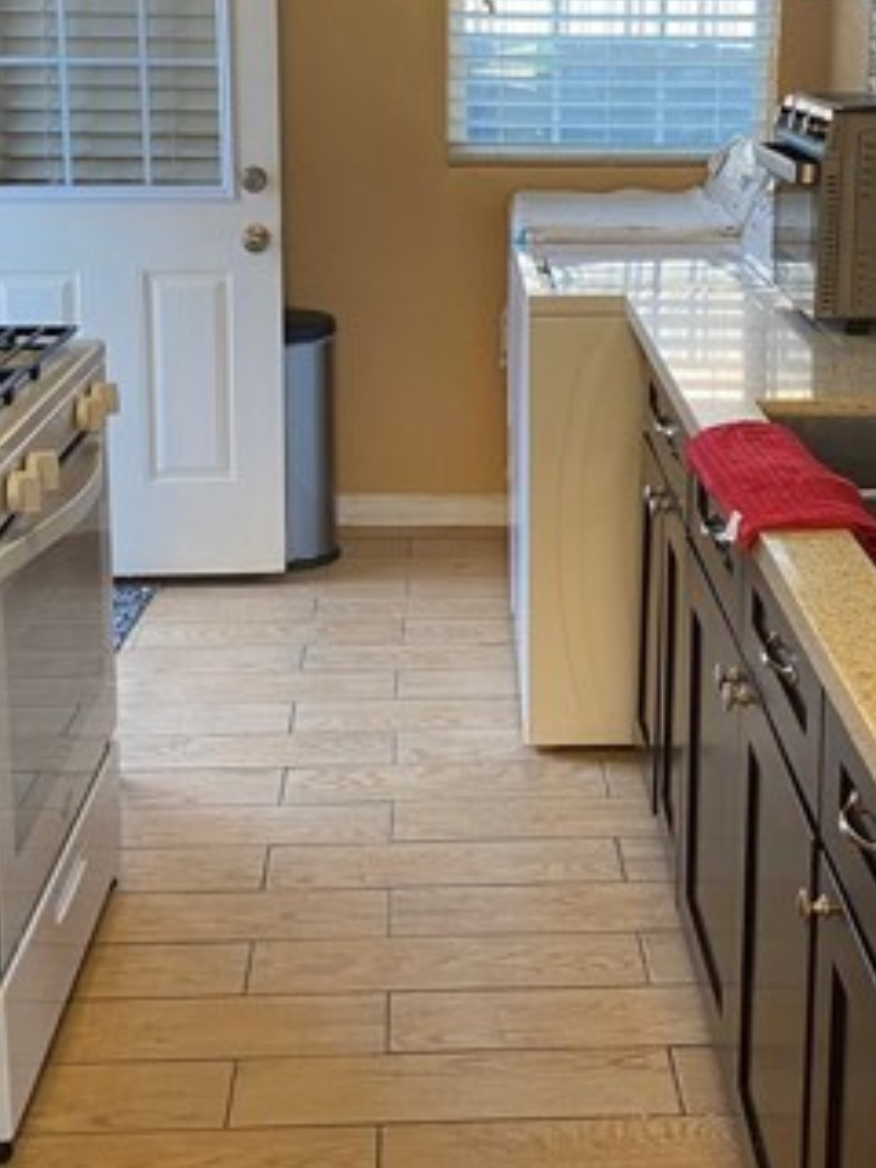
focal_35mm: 52
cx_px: 507
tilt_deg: -9.7
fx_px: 1755
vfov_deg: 36.1
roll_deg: -0.4
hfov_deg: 28.0
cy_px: 310
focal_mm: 4.25
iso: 125
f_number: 1.8
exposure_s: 1/60
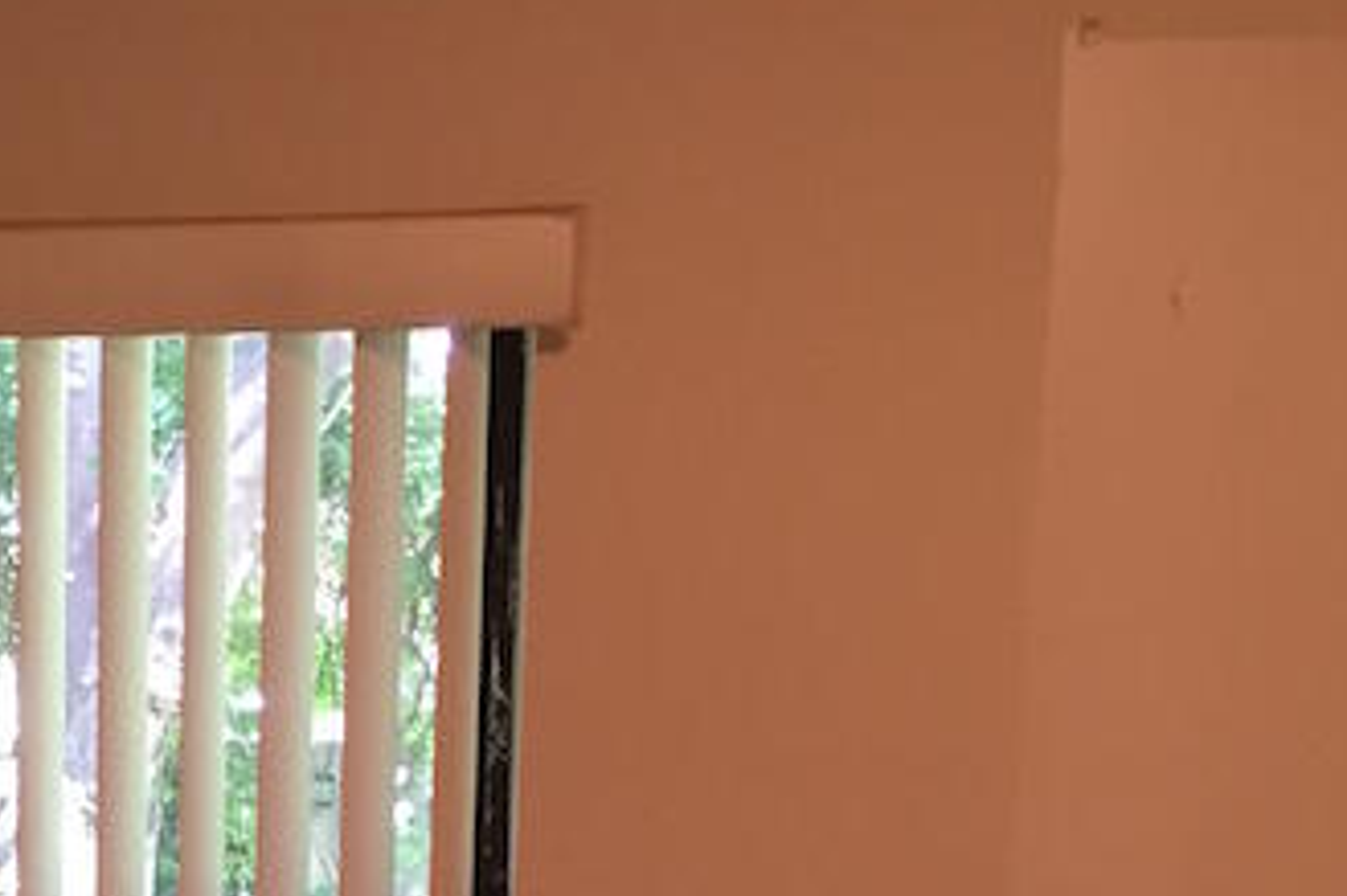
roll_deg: -2.2
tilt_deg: -9.7
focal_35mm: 94
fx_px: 3515
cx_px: -111
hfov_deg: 20.7
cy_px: 1518
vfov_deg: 13.3
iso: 64
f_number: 2.2
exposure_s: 1/30
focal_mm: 4.15
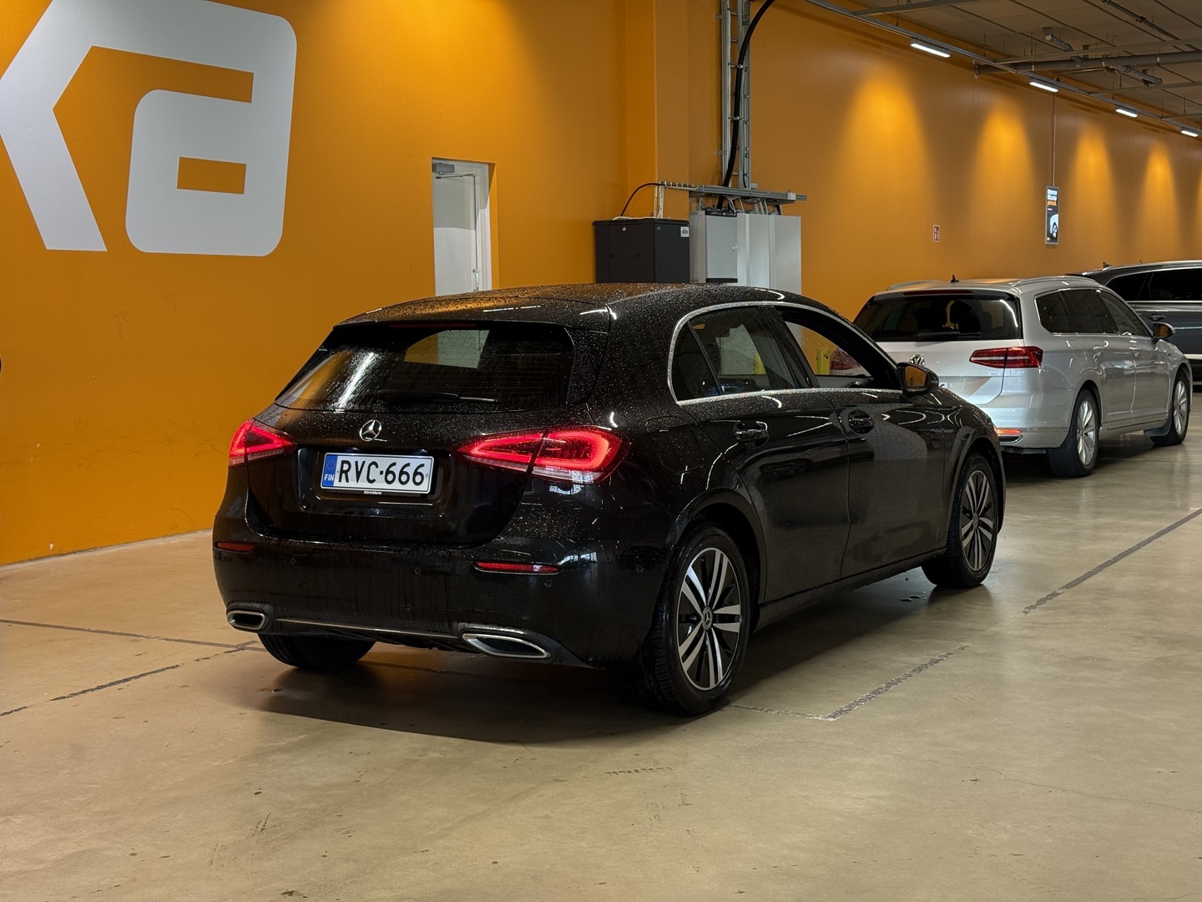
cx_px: 601
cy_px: 451
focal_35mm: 48
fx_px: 1667
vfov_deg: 30.3
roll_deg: +1.5
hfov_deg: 39.7
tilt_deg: -5.0
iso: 200
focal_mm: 6.76
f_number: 1.78
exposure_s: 1/120
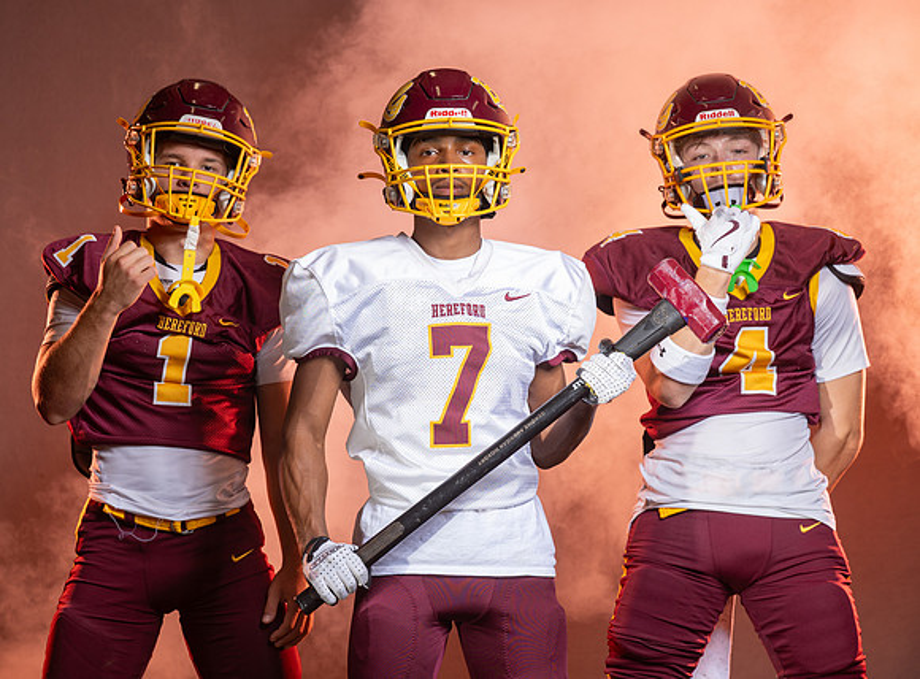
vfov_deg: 9.3
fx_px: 4185
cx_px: 377
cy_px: 379
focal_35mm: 158
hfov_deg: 12.5
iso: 80
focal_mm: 125
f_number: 4.5
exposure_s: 1/160
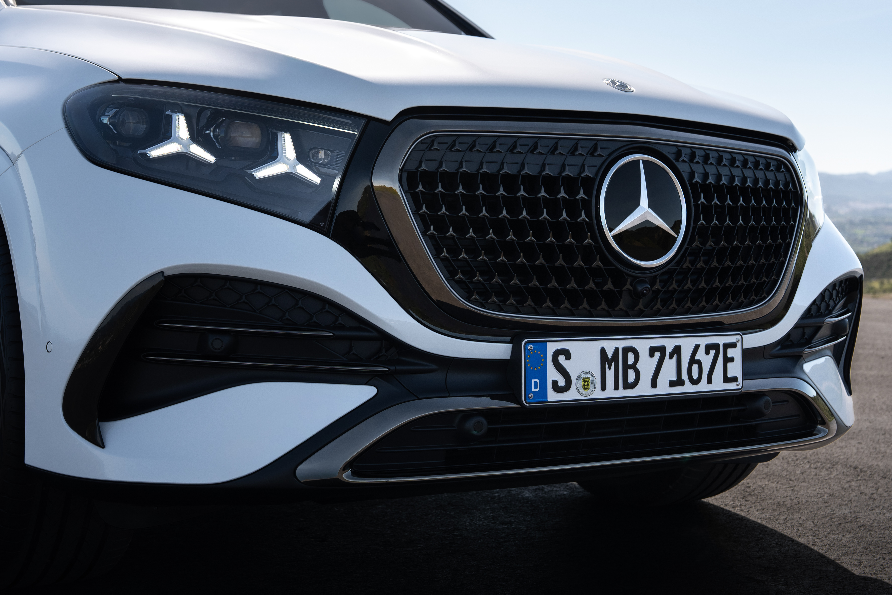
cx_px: 482
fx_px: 1164
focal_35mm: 47
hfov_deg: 41.9
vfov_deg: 28.6
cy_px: 268
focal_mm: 42
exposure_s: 1/800
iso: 250
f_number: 5.6
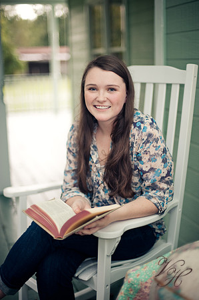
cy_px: 150
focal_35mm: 50
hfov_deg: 26.9
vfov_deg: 39.6
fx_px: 416
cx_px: 100
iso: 200
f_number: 1.4
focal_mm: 50
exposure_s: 1/250
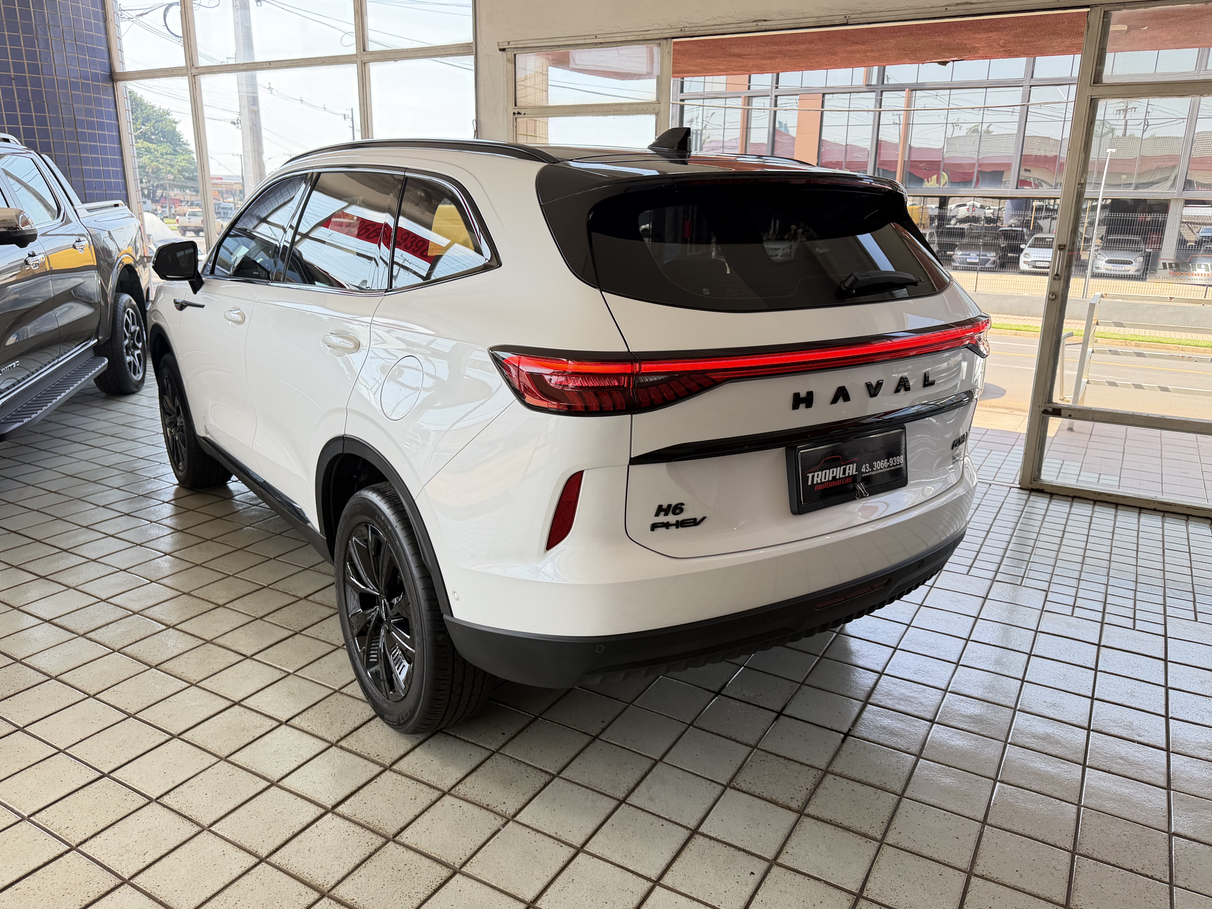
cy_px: 455
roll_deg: -0.5
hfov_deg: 69.4
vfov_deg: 54.9
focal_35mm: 25
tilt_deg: -16.9
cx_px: 602
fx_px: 875
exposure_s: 1/265
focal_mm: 6.76
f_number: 1.78
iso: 80
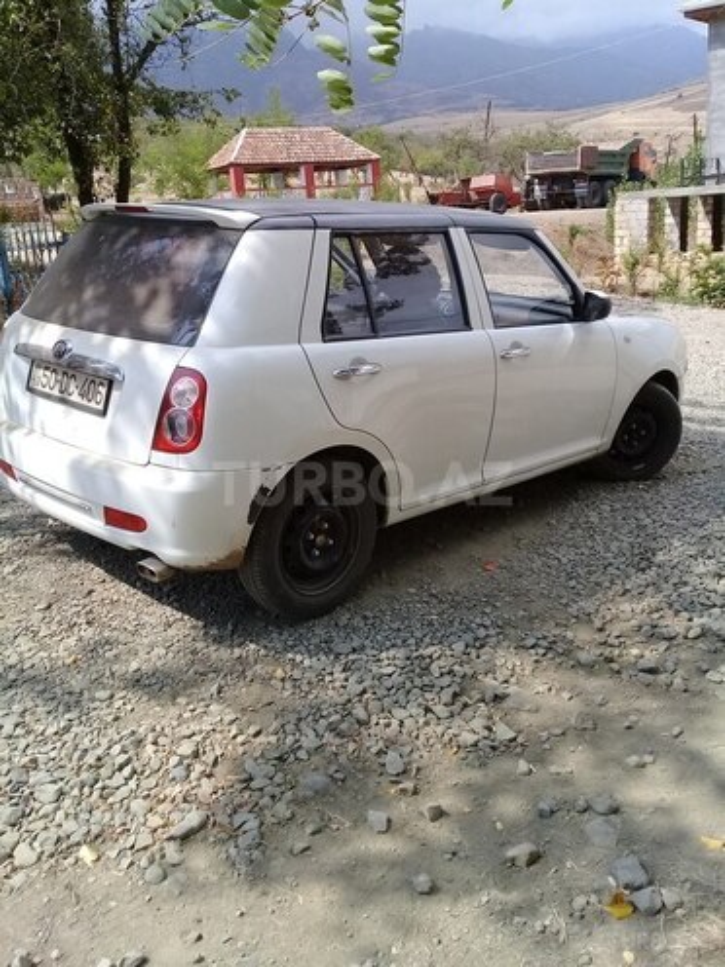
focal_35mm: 31
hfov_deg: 45.4
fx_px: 866
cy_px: 484
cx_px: 362
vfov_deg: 58.4
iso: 50
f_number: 2.2
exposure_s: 1/876
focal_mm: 3.3
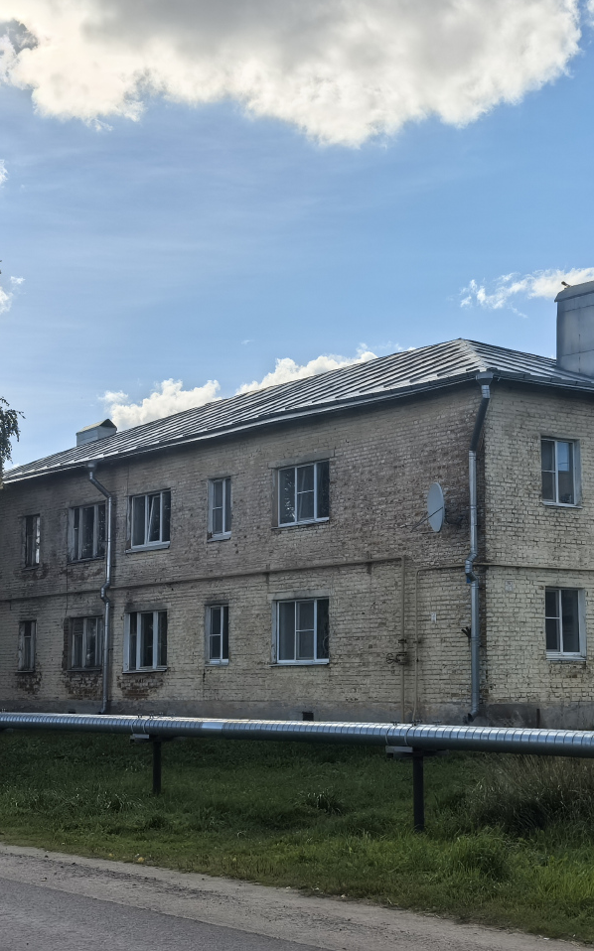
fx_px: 1530
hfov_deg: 21.8
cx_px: 429
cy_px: 471
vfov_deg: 34.6
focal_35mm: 59
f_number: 2
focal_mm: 6.98
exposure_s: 1/4831
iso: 50
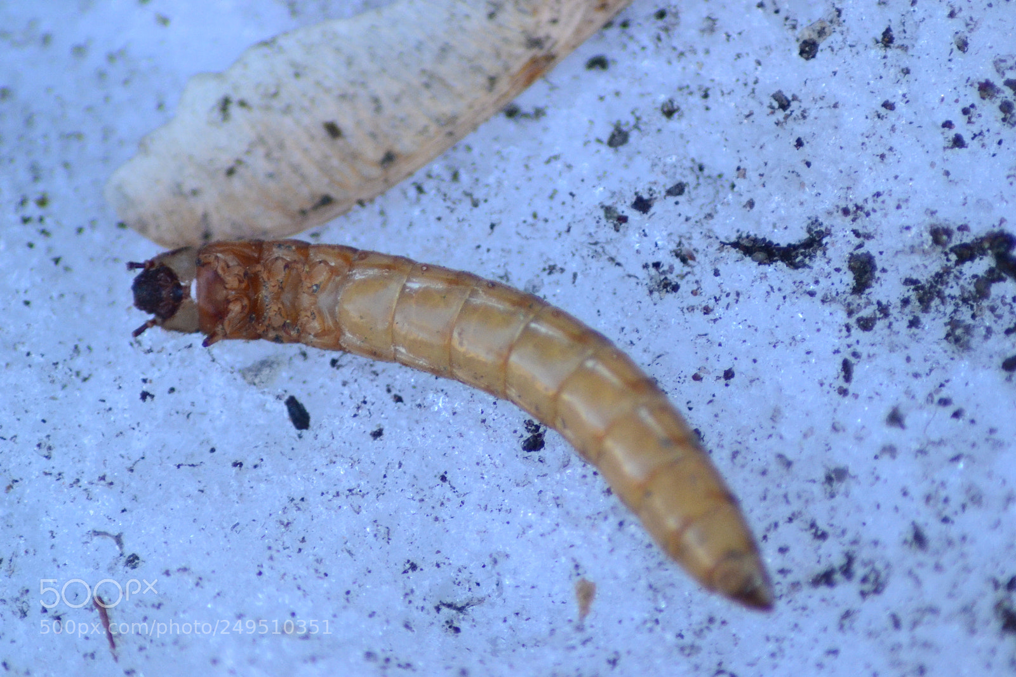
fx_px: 12697
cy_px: 338
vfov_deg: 3.1
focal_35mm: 450
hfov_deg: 4.6
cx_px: 508
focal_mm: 300
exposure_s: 1/500
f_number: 5.6
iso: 2000
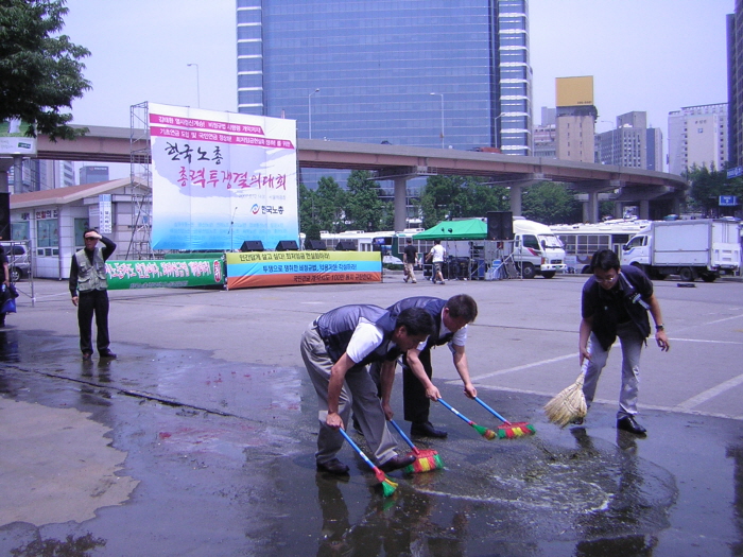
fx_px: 773
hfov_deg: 51.4
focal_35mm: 36
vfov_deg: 39.7
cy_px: 278
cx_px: 372
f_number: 5.2
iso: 71
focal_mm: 4.7
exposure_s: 1/428
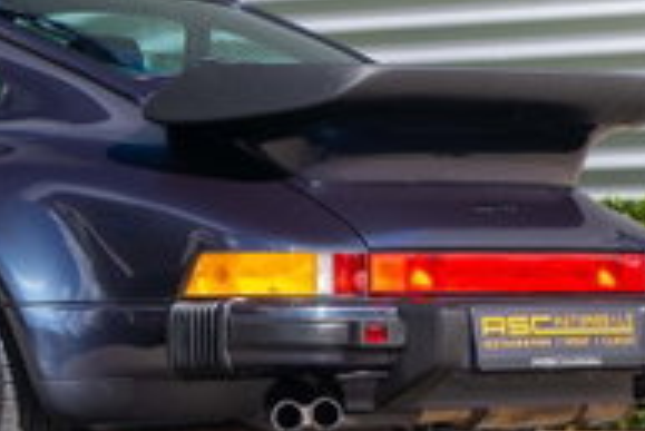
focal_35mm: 251
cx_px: -135
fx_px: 4500
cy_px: 147
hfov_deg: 8.1
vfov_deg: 5.5
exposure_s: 1/80
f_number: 5.6
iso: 50
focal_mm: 63
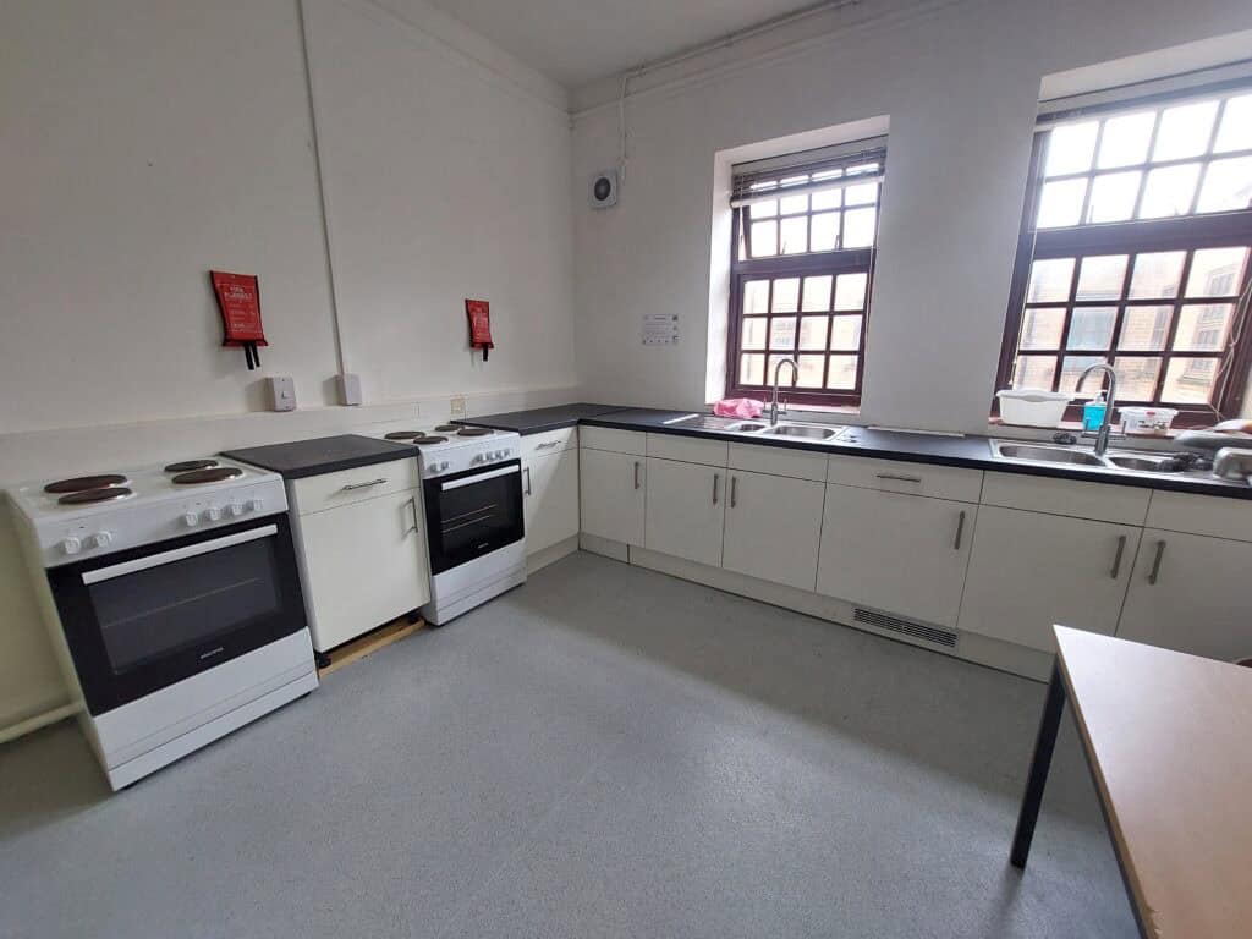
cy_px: 470
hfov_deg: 106.2
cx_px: 626
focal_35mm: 13
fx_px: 470
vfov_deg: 89.9
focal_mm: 1.7
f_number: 2.2
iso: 80
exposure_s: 1/50
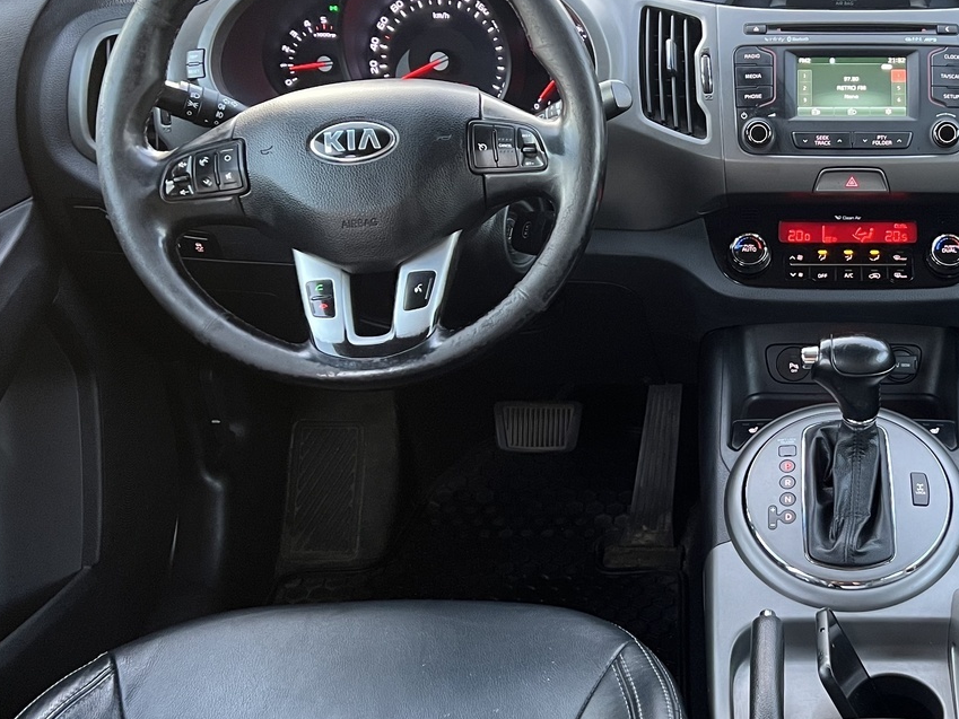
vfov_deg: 29.7
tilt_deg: -29.8
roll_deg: -2.5
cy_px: 378
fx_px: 1358
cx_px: 803
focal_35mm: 49
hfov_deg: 37.2
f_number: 1.5
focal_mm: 5.7
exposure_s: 1/60
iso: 400
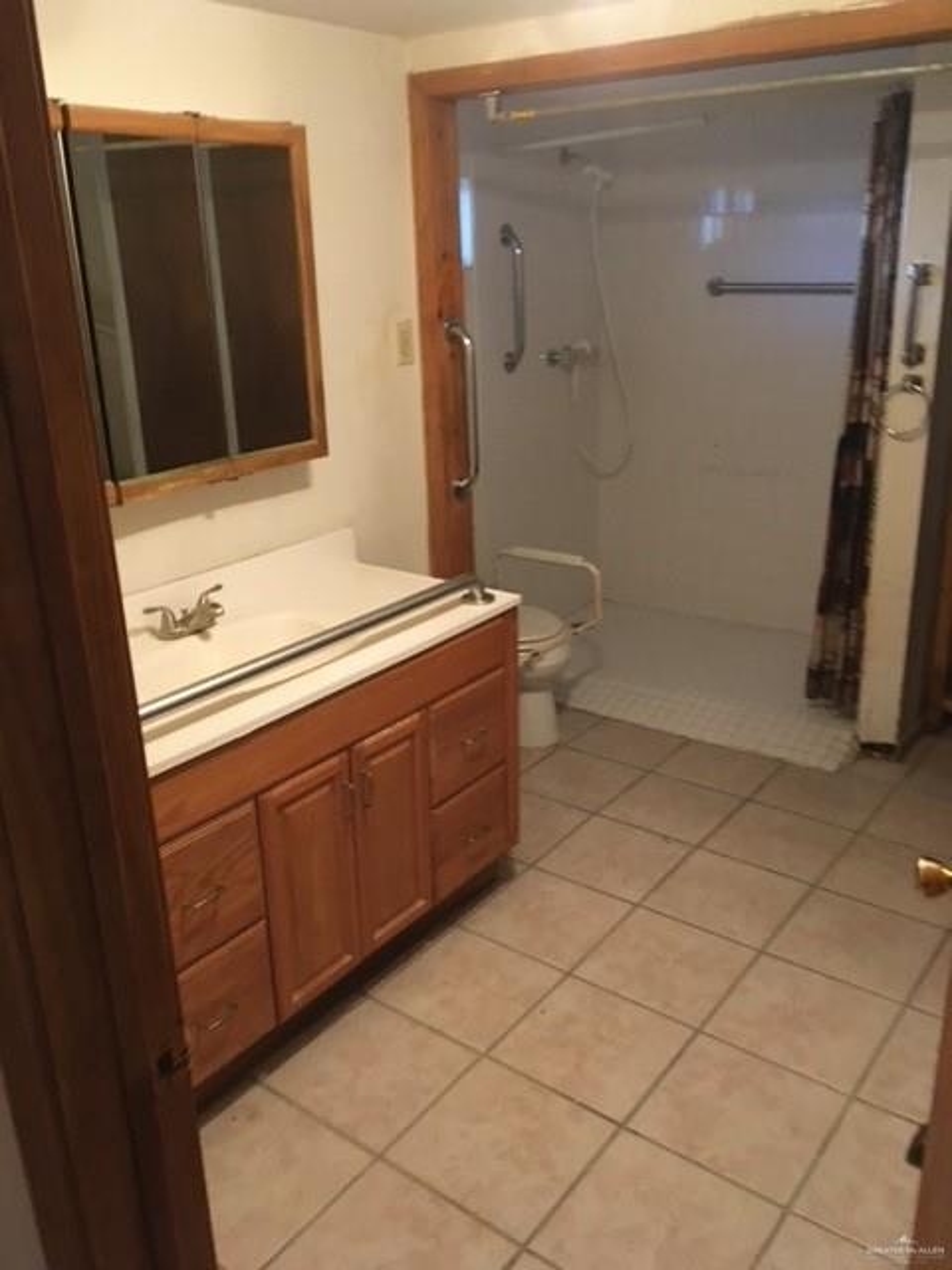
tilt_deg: -21.0
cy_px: 635
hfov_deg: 48.2
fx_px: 1063
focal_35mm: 29
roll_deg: -0.6
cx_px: 476
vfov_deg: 61.7
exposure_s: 1/20
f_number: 2.2
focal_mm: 4.15
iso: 200
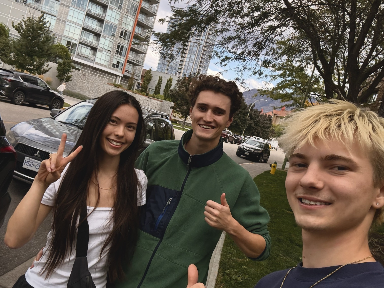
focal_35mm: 23
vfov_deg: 58.9
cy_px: 144
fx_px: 255
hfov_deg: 73.9
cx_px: 192
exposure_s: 1/419
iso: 32
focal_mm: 2.69
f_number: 1.9
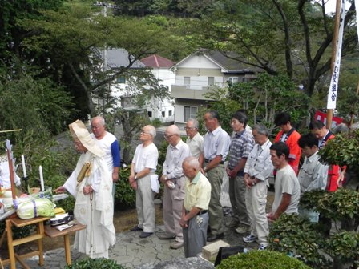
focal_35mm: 41
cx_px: 180
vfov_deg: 35.1
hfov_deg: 45.8
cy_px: 134
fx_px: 425
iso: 160
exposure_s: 1/247
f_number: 5
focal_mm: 7.3
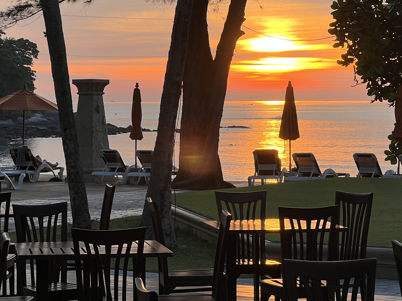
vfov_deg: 11.7
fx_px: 1475
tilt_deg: +0.3
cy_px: 105
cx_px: 226
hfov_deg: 15.5
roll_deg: +0.5
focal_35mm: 127
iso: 32
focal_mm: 9
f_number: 2.8
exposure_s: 1/156
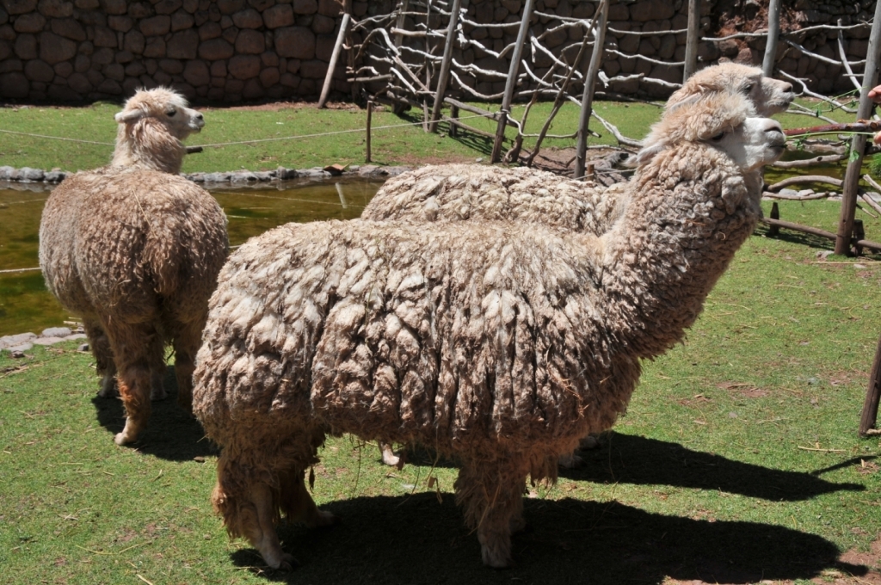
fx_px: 1173
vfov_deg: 28.0
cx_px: 440
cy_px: 292
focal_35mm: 48
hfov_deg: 41.2
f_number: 11
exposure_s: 1/500
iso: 200
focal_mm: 32
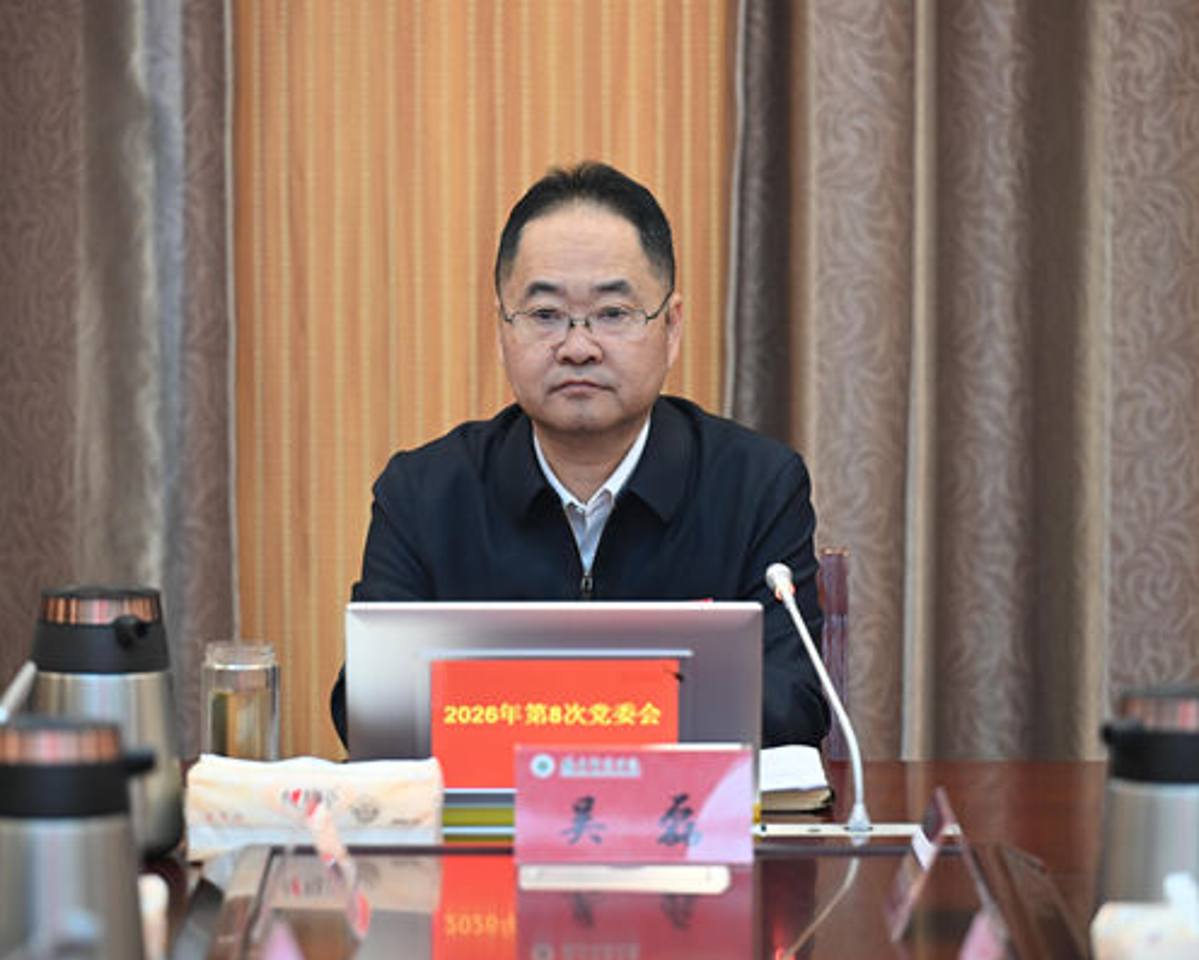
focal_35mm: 227
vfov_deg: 6.8
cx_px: 554
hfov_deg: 8.5
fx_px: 8057
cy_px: 479
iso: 1250
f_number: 3.5
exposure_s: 1/125
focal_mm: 200
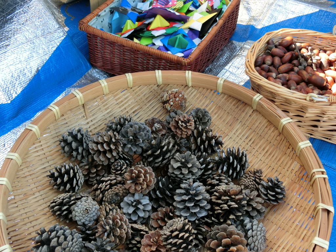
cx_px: 168
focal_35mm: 39
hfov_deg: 47.9
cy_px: 126
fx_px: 379
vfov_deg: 36.8
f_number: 4.1
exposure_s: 1/125
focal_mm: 6.9
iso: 200
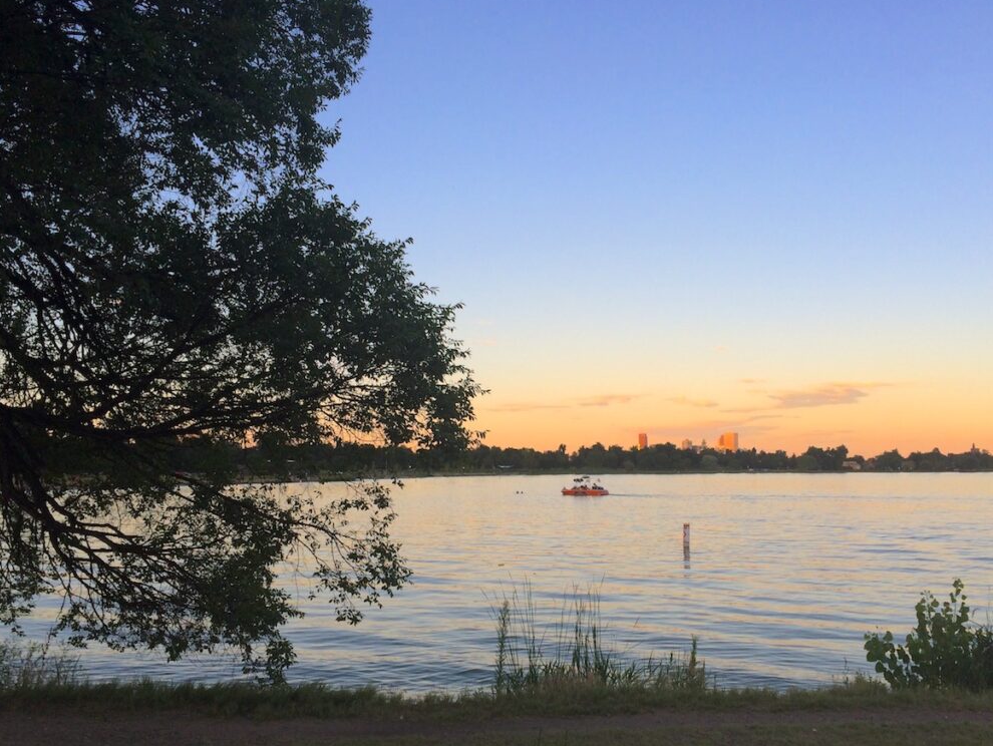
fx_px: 861
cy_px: 379
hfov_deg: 59.9
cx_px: 480
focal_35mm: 30
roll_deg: +0.1
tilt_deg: +2.1
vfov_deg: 46.8
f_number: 2.2
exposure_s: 1/295
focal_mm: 4.15
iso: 32
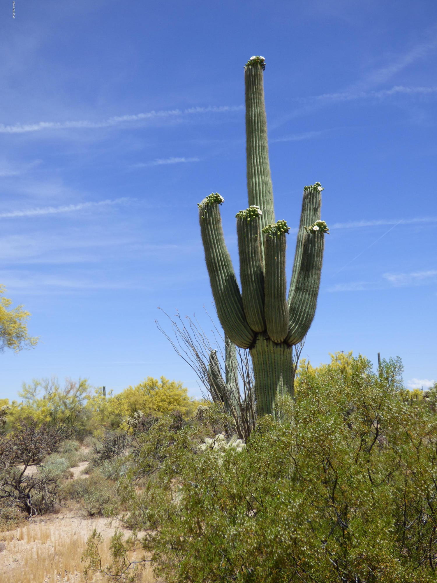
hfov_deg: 39.7
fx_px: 606
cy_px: 292
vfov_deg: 51.4
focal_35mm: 36
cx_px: 218
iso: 100
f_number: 3.5
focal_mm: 6.47
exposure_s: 1/1300
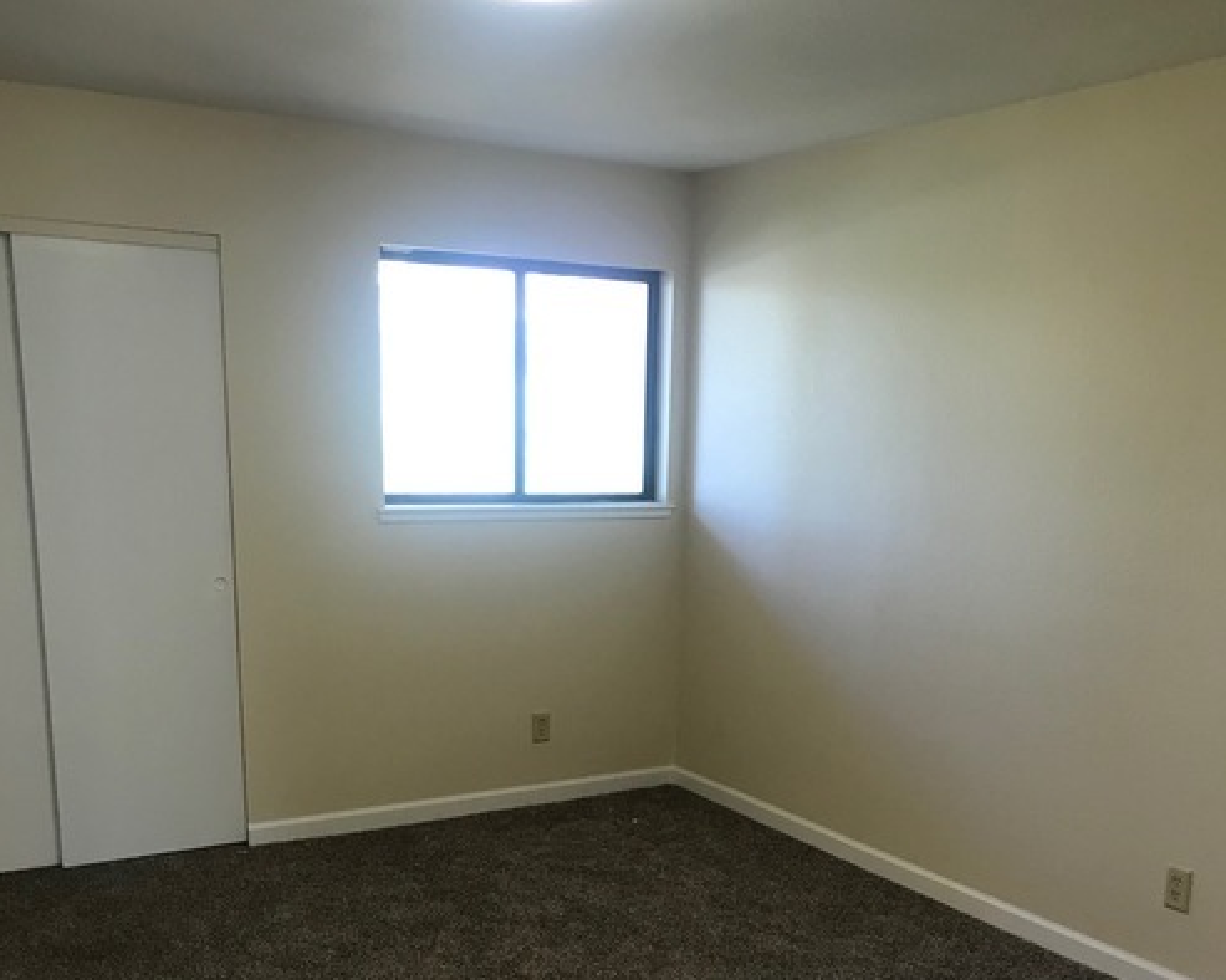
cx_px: 617
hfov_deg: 49.1
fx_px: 1342
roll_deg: -1.3
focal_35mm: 37
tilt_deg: -12.6
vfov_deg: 39.0
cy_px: 745
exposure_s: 1/30
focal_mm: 3.99
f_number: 1.8
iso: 40
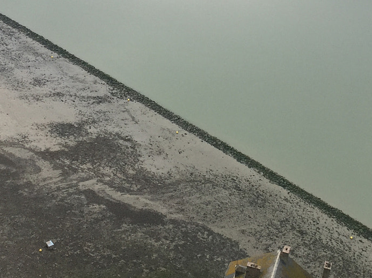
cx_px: 276
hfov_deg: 28.6
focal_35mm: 67
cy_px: 29
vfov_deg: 21.4
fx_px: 720
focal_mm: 4.15
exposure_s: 1/1522
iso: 32
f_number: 2.2
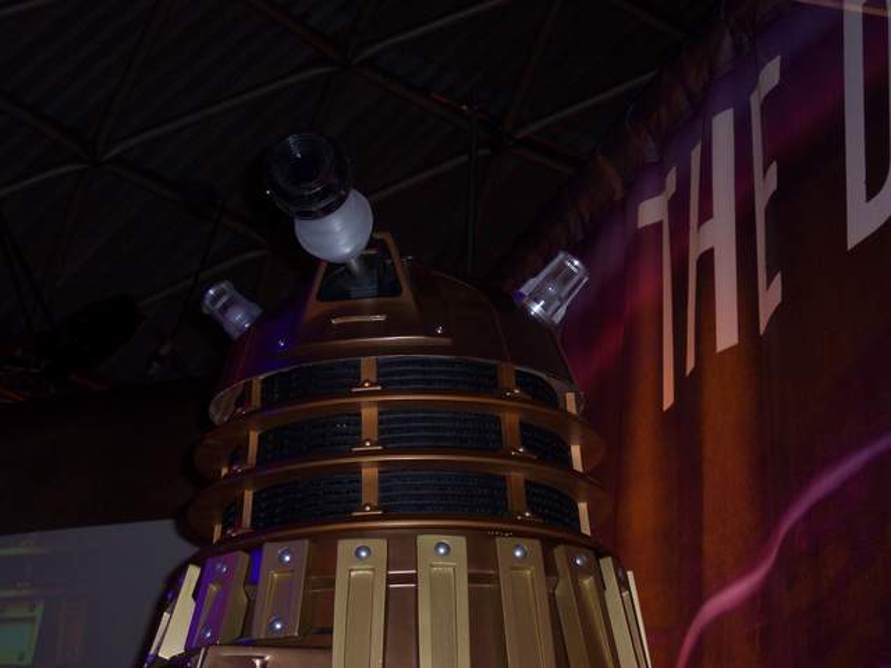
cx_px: 446
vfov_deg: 16.6
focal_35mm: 89
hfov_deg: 22.0
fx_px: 2291
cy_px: 334
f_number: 4.1
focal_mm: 18.7
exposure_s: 1/60
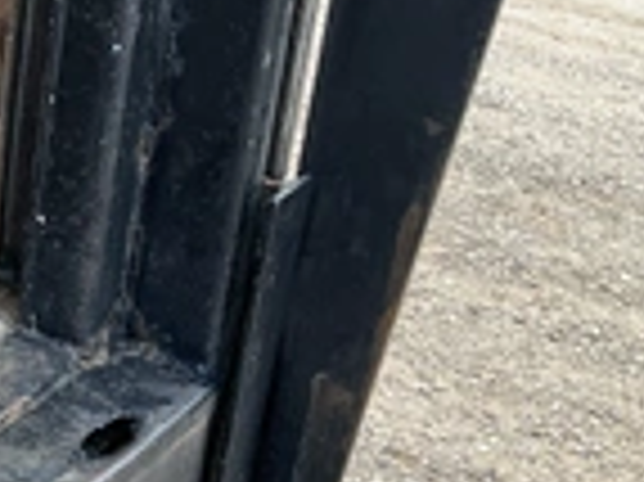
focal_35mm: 81
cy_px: 207
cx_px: -243
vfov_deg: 18.2
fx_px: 1506
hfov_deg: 21.3
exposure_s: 1/151
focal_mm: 3
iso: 20
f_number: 1.8
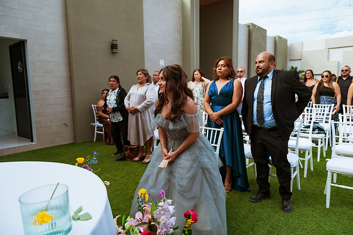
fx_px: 235
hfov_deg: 73.7
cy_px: 118
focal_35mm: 24
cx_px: 176
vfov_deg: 53.2
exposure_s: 1/1250
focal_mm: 24
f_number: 2.8
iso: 100
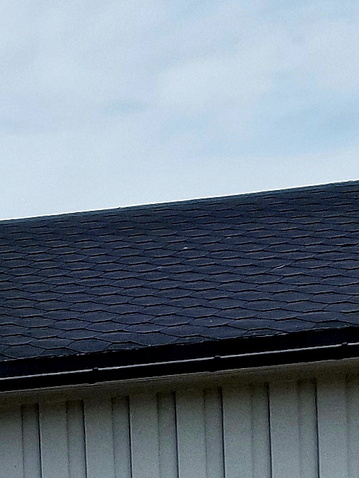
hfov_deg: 9.5
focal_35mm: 134
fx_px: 1854
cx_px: -582
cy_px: 843
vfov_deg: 13.3
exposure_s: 1/1429
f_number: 1.8
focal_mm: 6.4
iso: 50
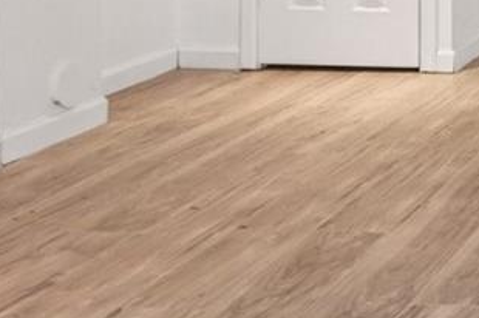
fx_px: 1236
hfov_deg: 17.7
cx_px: 861
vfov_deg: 13.6
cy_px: -201
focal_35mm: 93
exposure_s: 1/10
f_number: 8
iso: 400
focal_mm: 12
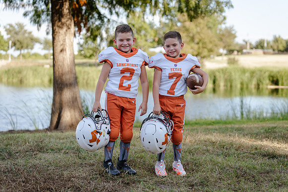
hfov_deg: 28.8
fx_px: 560
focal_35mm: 70
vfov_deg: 19.5
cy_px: 96
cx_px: 144
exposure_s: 1/320
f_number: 3.2
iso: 125
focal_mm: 70
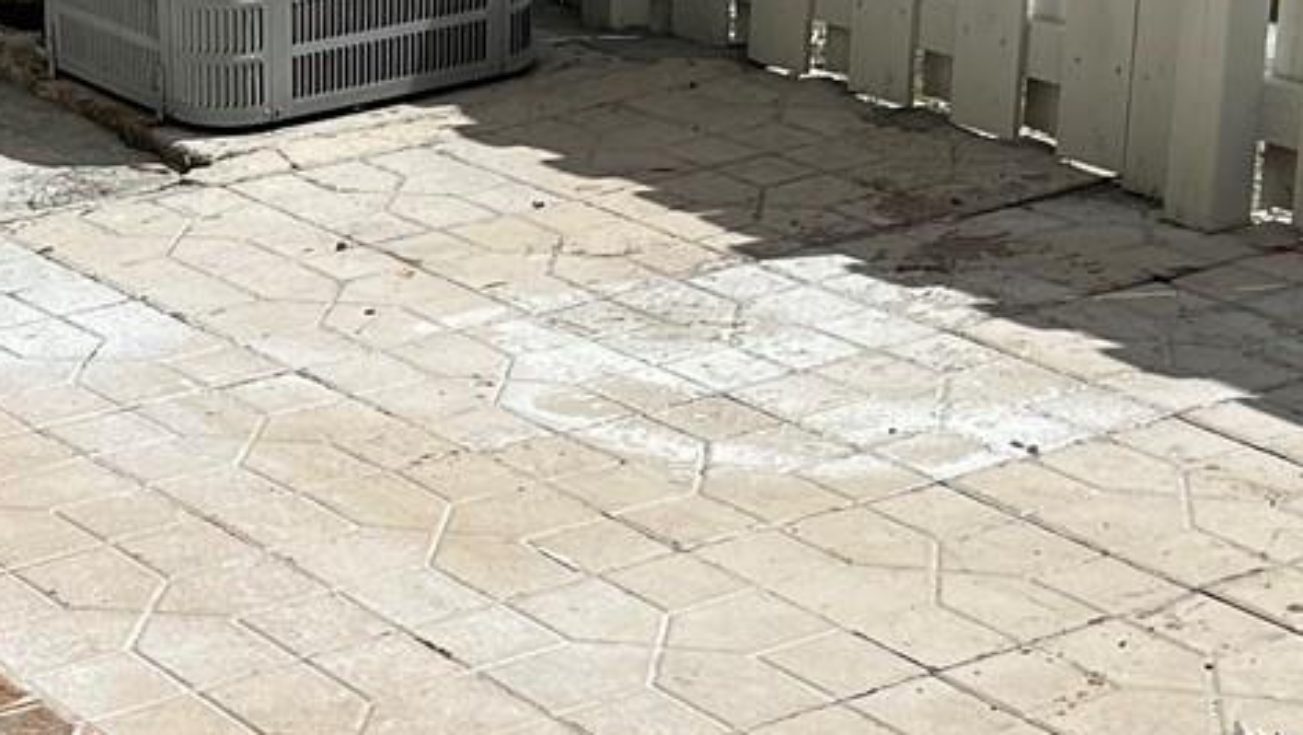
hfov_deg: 21.9
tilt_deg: -19.4
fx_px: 3318
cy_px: 390
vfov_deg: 12.6
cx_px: 248
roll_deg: +2.0
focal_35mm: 96
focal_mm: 5.7
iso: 50
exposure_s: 1/12658
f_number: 1.5
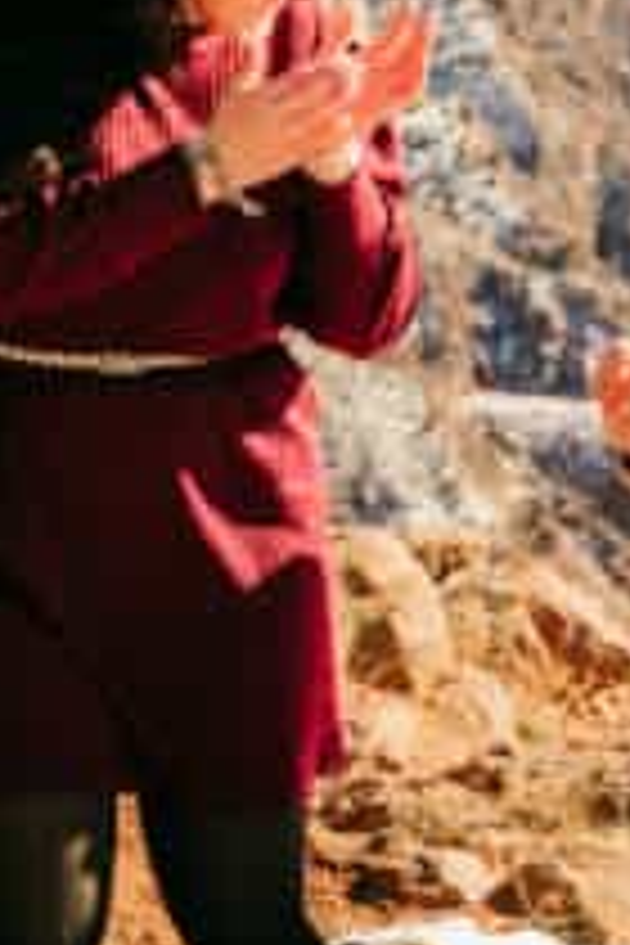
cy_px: 36
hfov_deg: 8.1
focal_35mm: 168
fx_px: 4408
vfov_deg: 12.1
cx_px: 664
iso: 80
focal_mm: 34.4
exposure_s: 1/640
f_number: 4
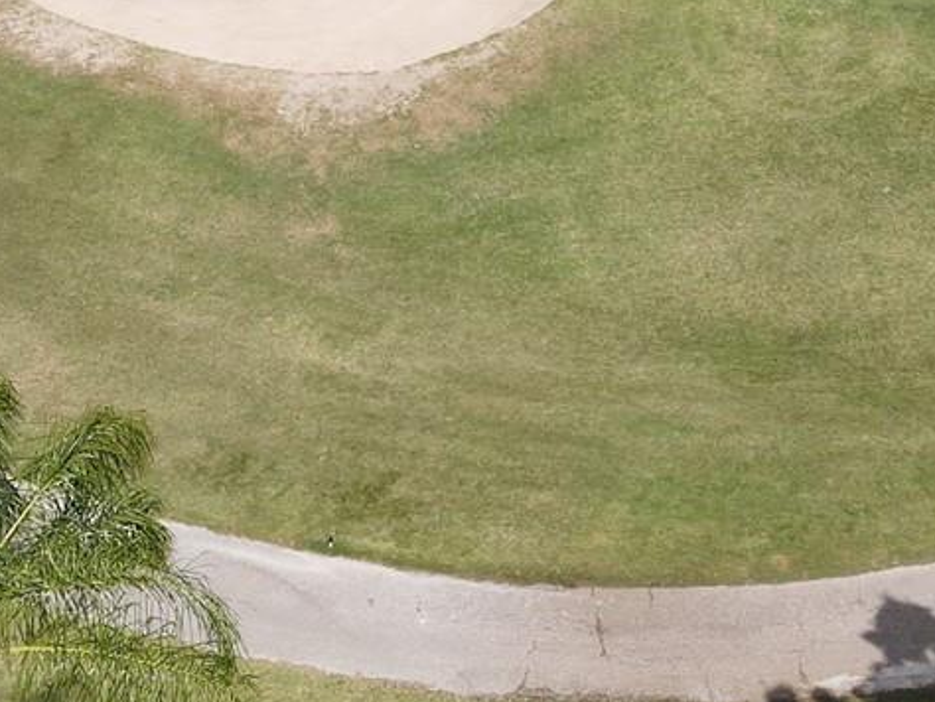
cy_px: 262
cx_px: 651
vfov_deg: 18.2
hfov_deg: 24.0
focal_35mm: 81
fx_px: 2189
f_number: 2.8
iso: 100
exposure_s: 1/725
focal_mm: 4.5
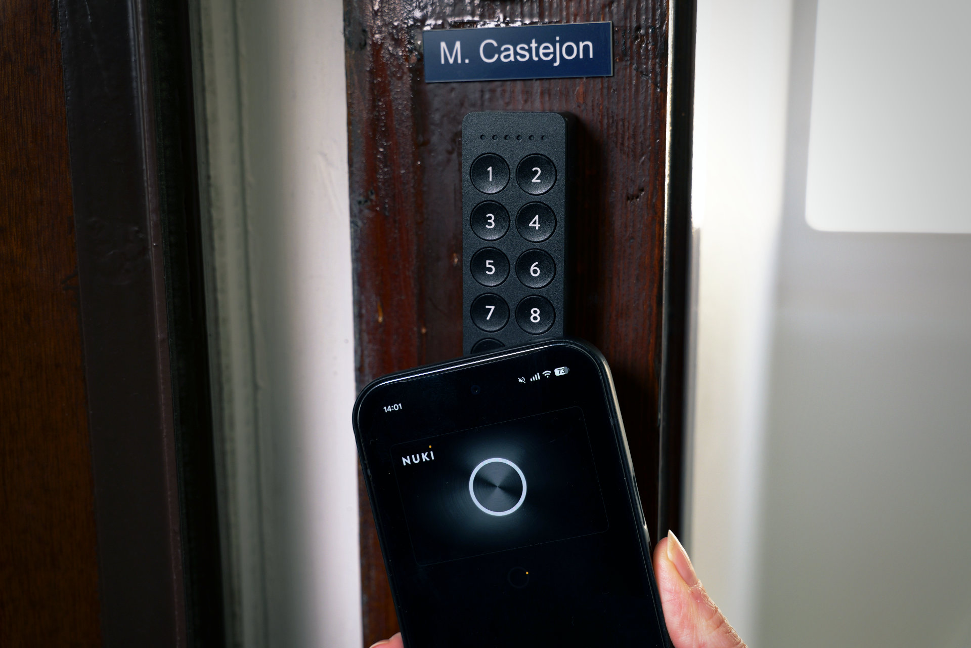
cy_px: 324
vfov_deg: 30.5
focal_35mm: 44
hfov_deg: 44.5
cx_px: 486
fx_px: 1187
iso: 640
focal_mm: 44
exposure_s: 1/200
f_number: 5
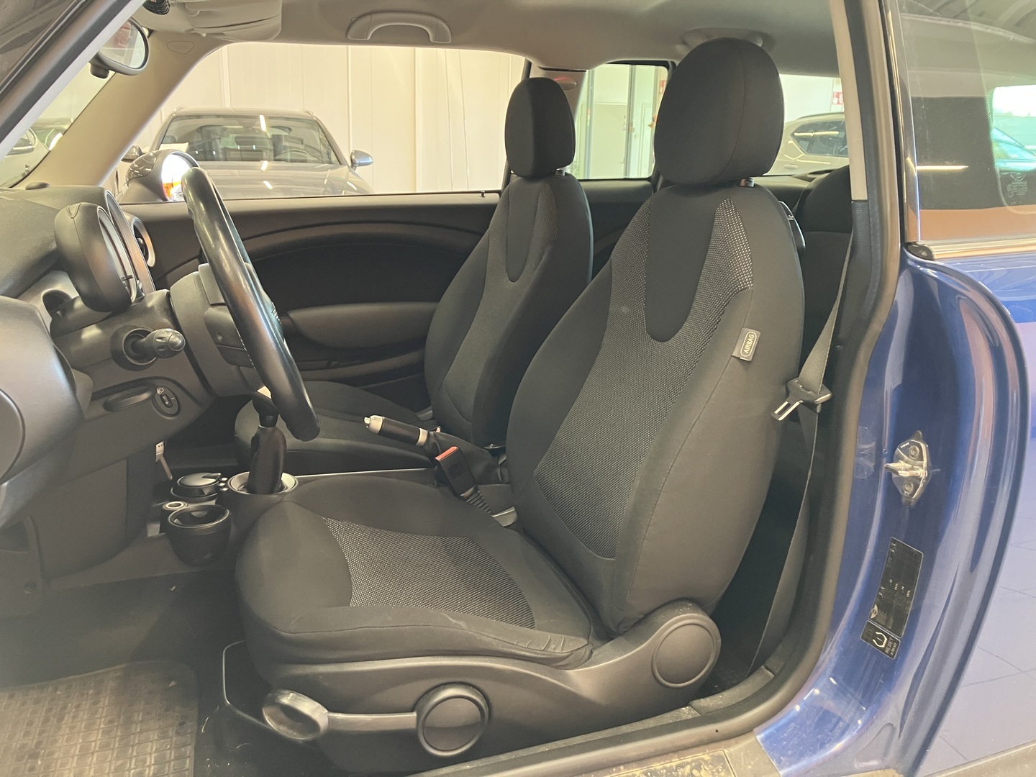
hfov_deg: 63.4
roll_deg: -0.8
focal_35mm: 28
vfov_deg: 49.7
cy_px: 388
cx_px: 518
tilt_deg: -14.7
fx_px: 838
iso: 320
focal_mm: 3.99
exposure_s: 1/60
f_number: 1.8
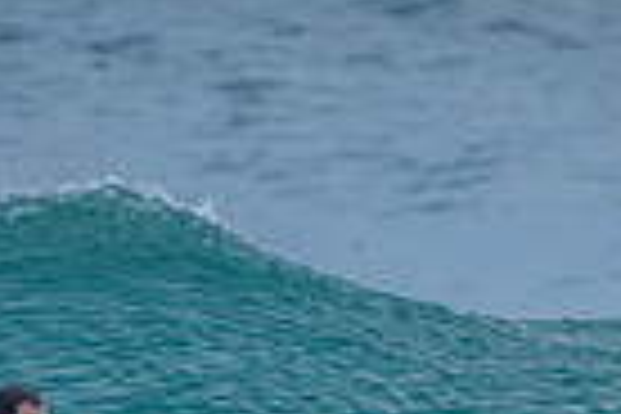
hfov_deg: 0.6
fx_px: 57973
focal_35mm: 3361
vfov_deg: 0.4
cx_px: 104
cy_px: 524
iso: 1000
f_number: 6.3
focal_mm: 800
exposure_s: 1/2000
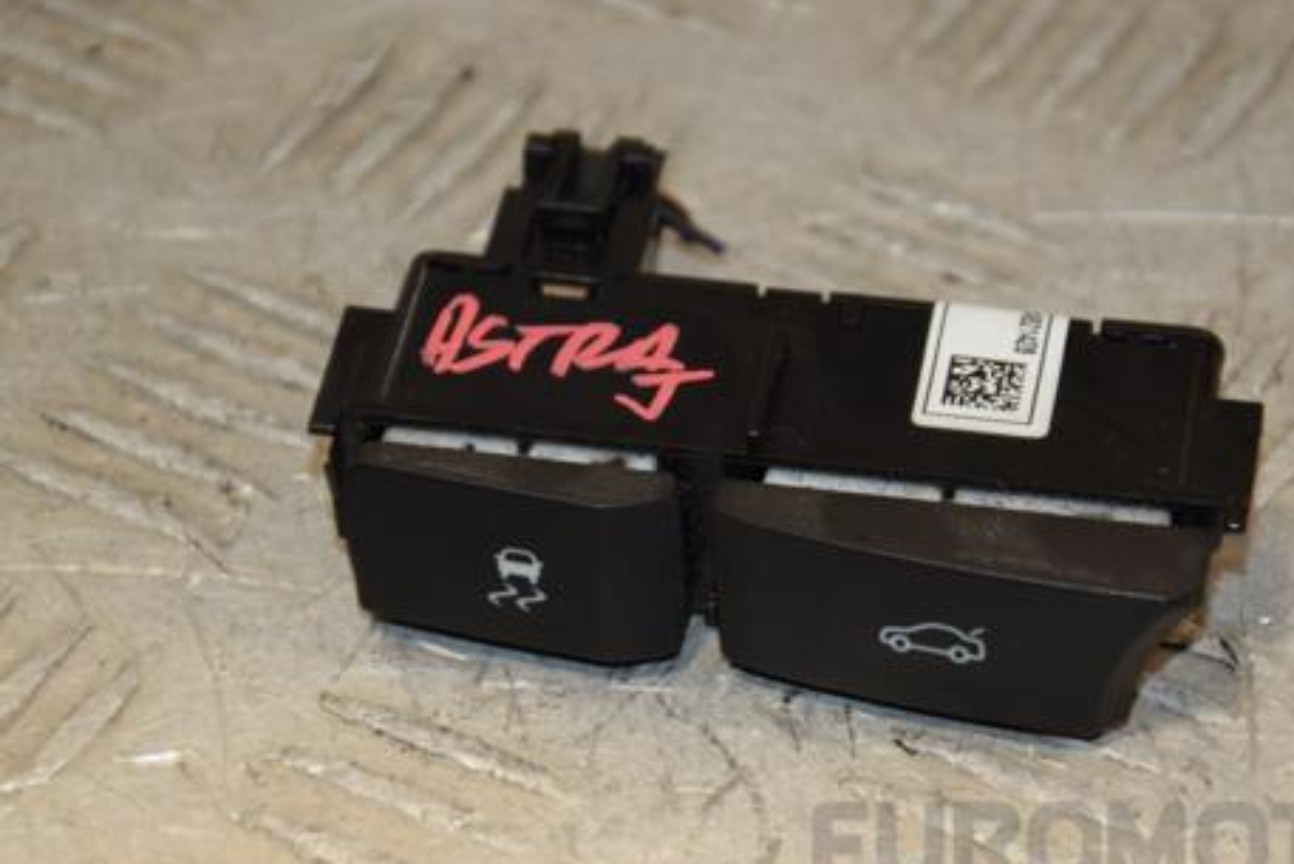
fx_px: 7430
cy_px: 467
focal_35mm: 207
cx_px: 759
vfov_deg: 6.7
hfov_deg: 10.0
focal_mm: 105
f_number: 7.1
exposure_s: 1/200
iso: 800
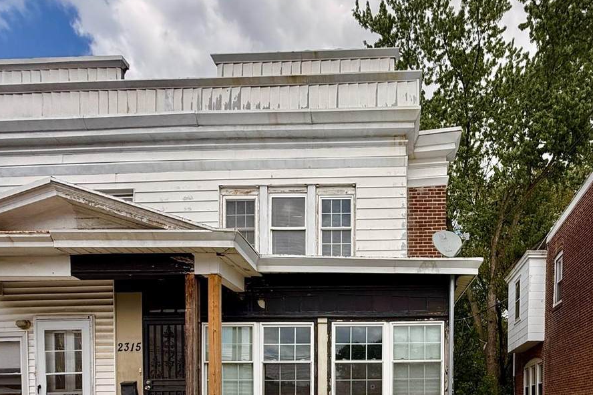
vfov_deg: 56.3
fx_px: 346
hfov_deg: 78.4
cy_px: 301
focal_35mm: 21
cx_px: 398
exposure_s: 1/1464
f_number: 2.2
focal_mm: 2.22
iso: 50
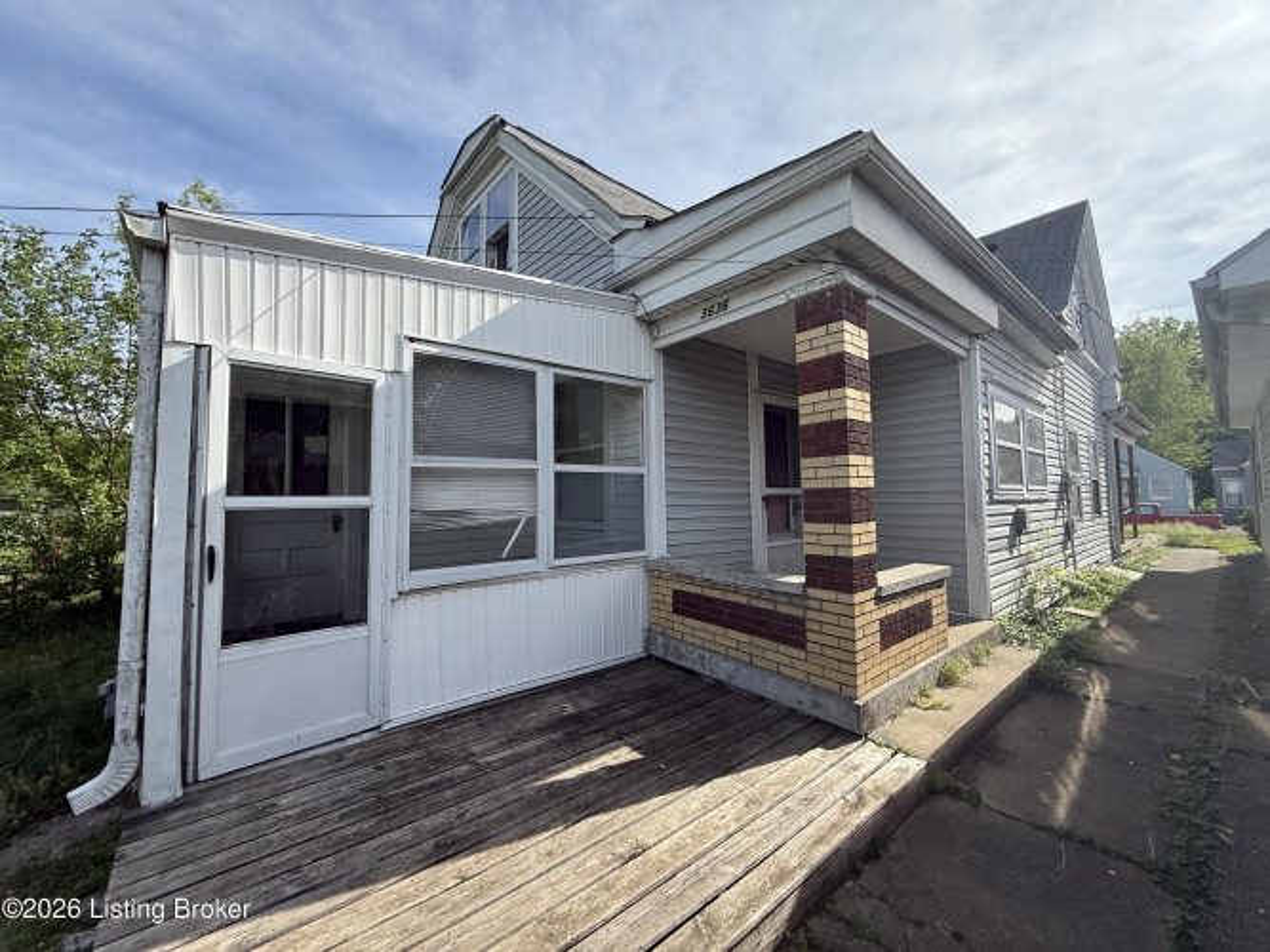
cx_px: 635
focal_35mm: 14
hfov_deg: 102.1
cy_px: 476
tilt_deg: +3.3
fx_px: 514
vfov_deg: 85.7
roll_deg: +0.7
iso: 50
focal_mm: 2.22
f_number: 2.2
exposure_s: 1/820
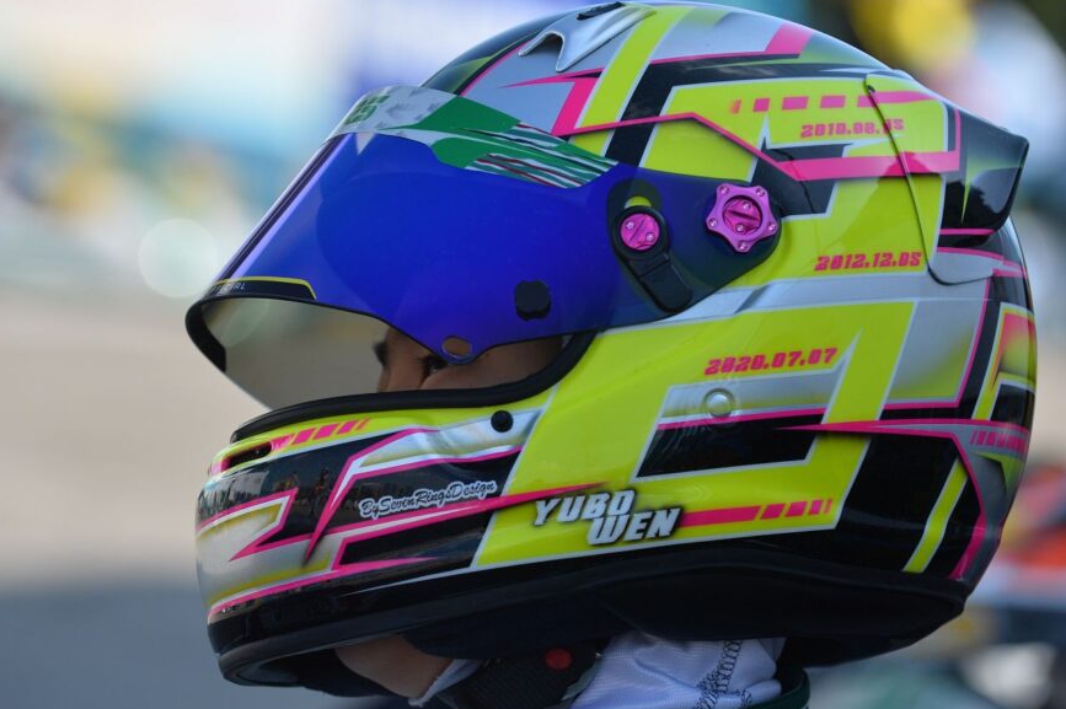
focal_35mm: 183
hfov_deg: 11.2
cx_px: 477
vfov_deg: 7.5
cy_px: 389
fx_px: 5416
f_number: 3.5
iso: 320
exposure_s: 1/2000
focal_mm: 155
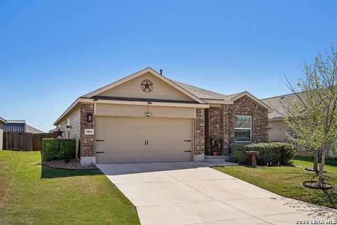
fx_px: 300
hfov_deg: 58.7
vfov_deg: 41.1
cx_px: 168
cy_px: 112
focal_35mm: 32
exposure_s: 1/400
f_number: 8
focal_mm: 32
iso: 100
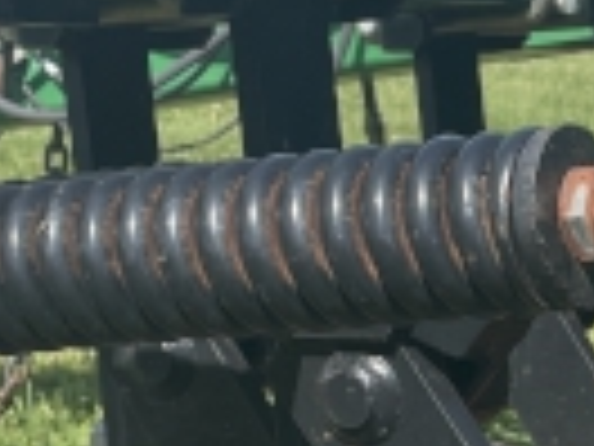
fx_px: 2694
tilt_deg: -14.7
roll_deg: -4.9
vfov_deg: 9.2
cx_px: 981
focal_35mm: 157
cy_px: 631
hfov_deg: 11.8
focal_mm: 4.2
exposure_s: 1/1689
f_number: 1.6
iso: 32
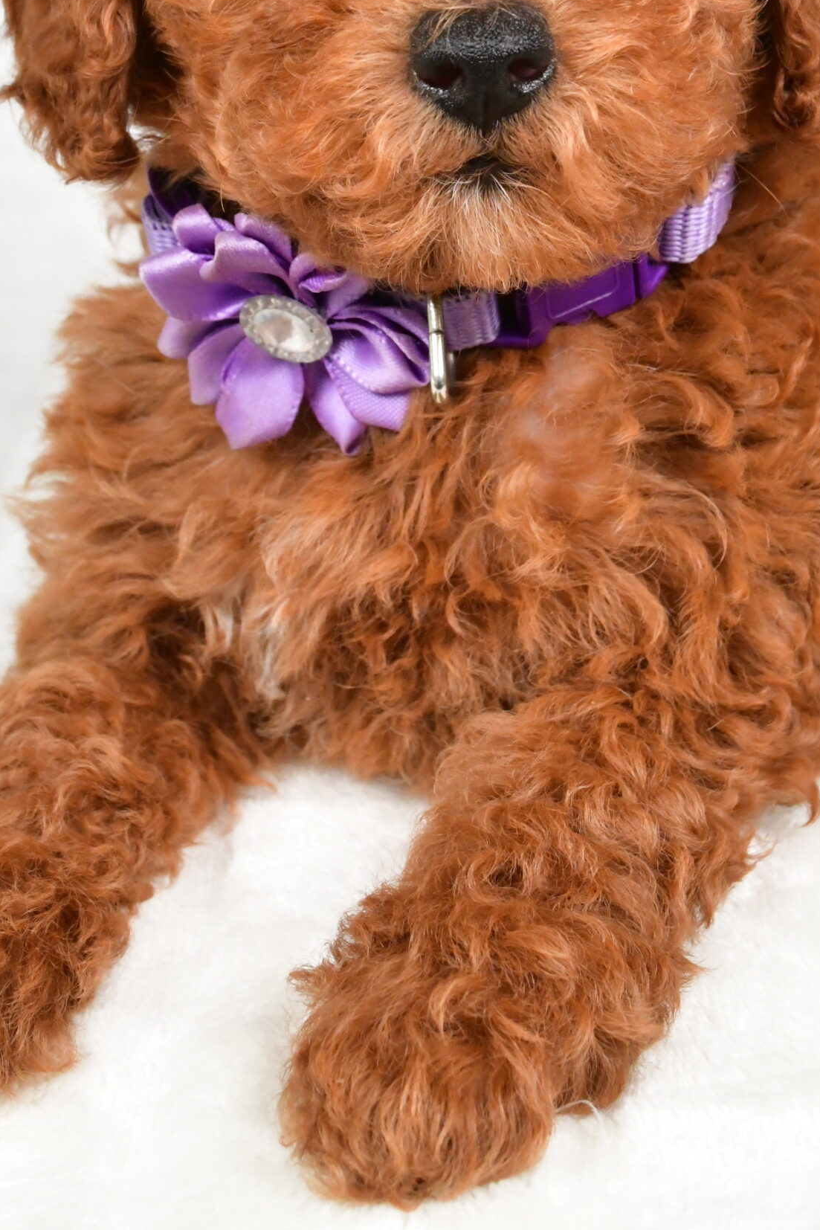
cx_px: 371
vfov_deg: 30.4
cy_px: 292
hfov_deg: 20.9
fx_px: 2220
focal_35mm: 65
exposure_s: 1/800
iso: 6400
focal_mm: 28
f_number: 13
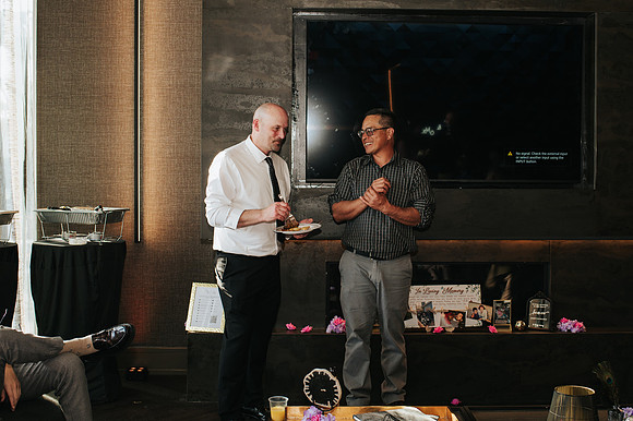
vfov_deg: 28.6
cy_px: 203
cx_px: 322
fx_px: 827
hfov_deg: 41.9
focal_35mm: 47
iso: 360
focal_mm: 35
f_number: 3.5
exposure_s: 1/160
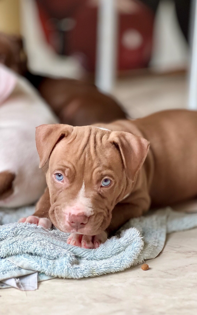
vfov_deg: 22.3
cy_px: 177
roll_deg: -0.4
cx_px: 133
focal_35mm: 93
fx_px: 799
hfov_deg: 14.0
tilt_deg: -16.5
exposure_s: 1/121
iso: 80
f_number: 2.8
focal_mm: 9
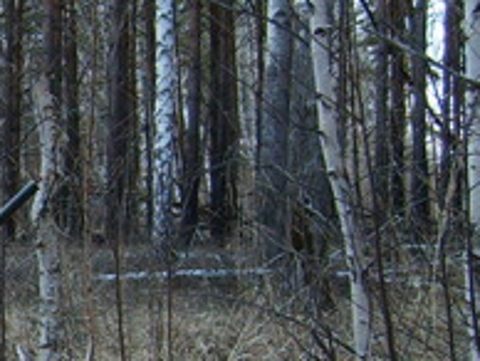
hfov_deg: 14.1
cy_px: 278
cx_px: -344
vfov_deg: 11.8
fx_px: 1749
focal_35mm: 126
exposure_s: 1/180
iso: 50
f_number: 2.8
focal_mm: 5.8
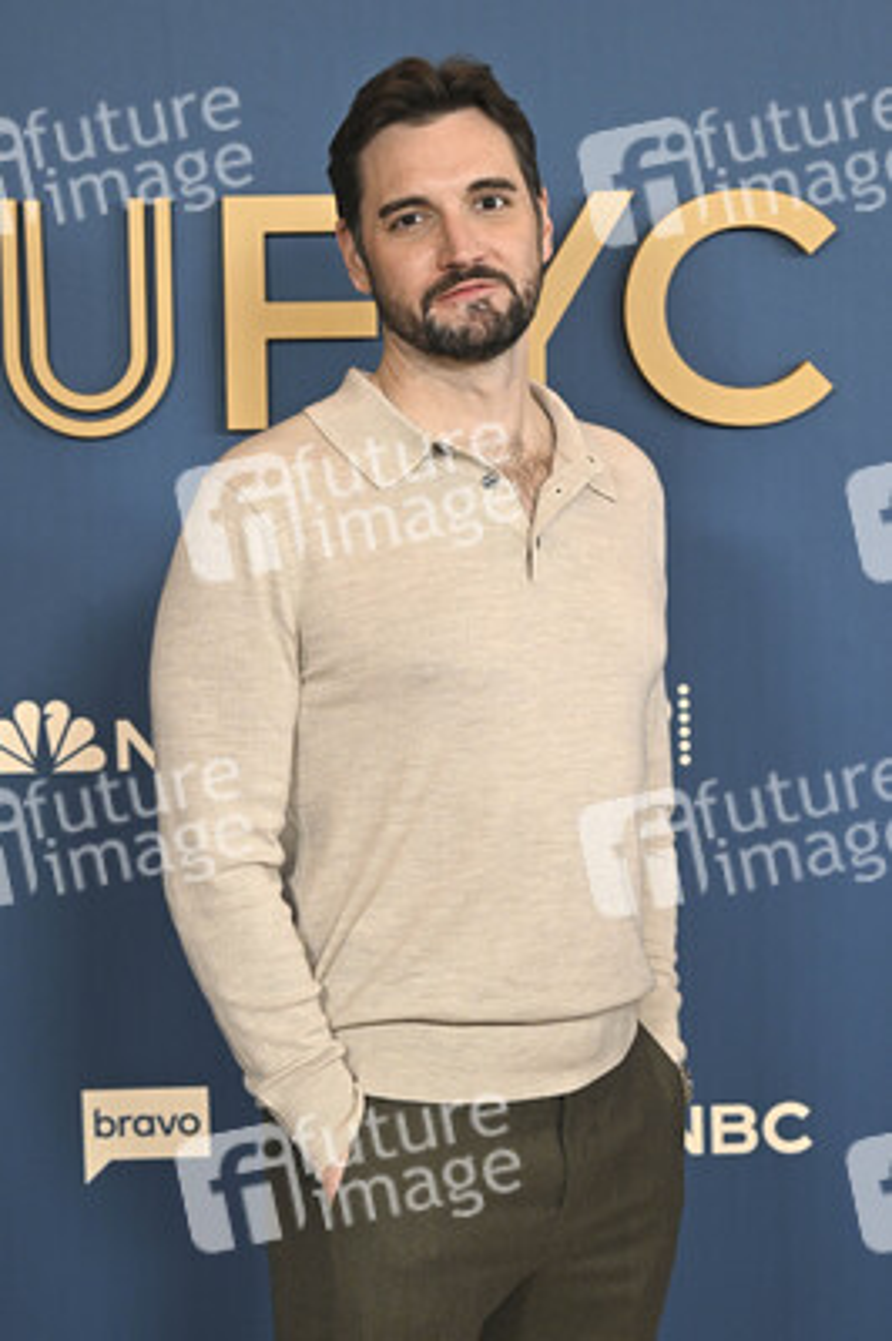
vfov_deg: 27.4
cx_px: 446
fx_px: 2755
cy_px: 670
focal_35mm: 74
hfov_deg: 18.4
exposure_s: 1/320
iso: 2000
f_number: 5
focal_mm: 74
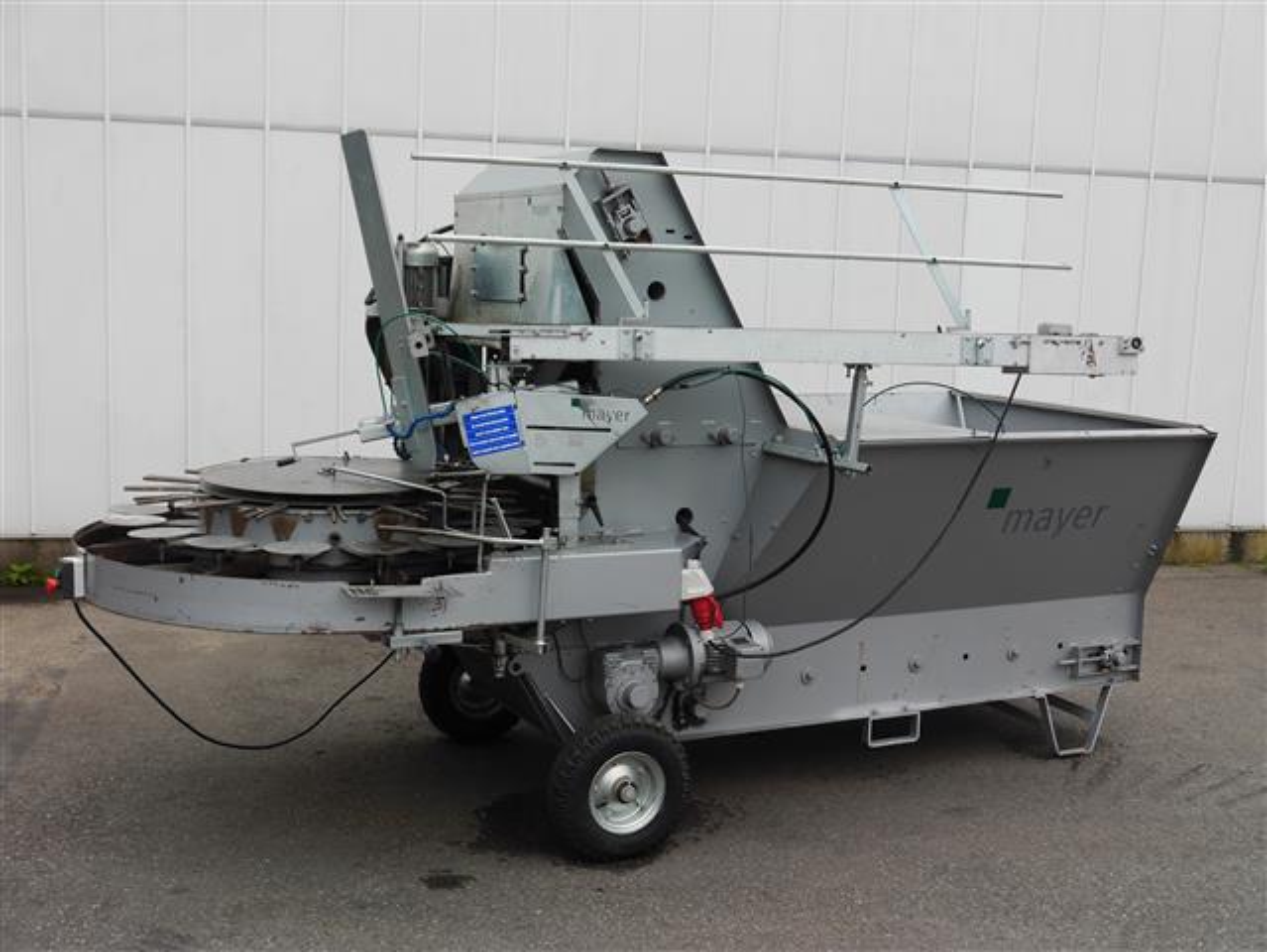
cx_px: 634
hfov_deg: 44.8
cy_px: 476
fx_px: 1538
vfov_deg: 34.4
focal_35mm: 42
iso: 160
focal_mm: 21
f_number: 5.6
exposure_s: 1/125
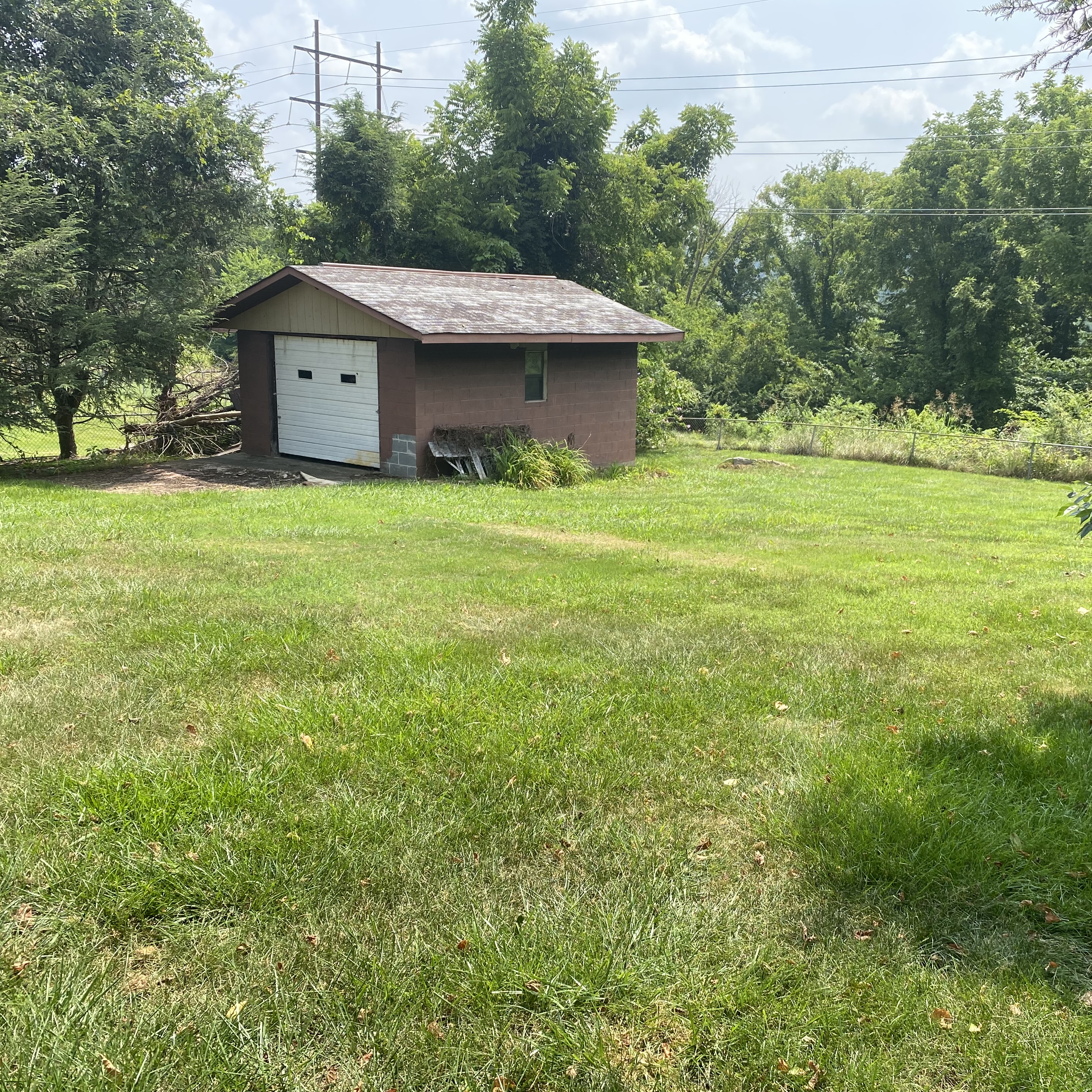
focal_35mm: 31
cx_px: 620
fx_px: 1106
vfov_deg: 52.5
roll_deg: -1.5
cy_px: 547
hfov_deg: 52.4
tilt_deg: -10.9
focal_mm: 4.25
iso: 32
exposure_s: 1/884
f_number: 1.8
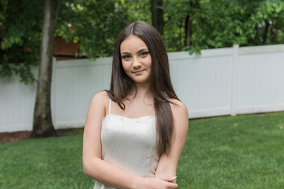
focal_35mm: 75
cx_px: 136
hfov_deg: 27.0
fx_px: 591
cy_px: 94
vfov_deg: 18.2
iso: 250
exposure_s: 1/160
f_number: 5.6
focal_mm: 70
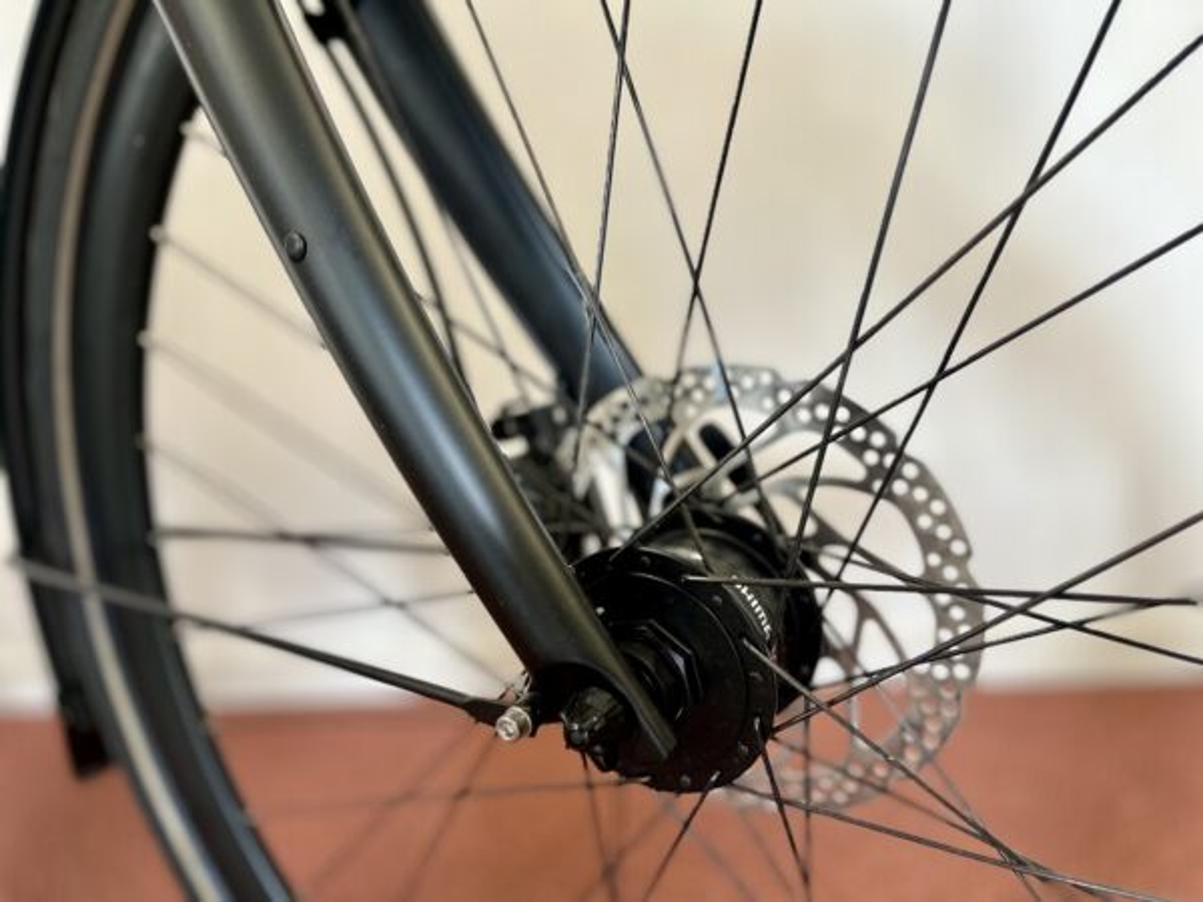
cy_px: 451
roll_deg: +7.2
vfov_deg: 53.1
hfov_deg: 67.3
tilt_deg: -12.5
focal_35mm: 26
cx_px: 602
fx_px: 904
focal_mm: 5.1
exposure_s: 1/50
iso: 64
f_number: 1.6
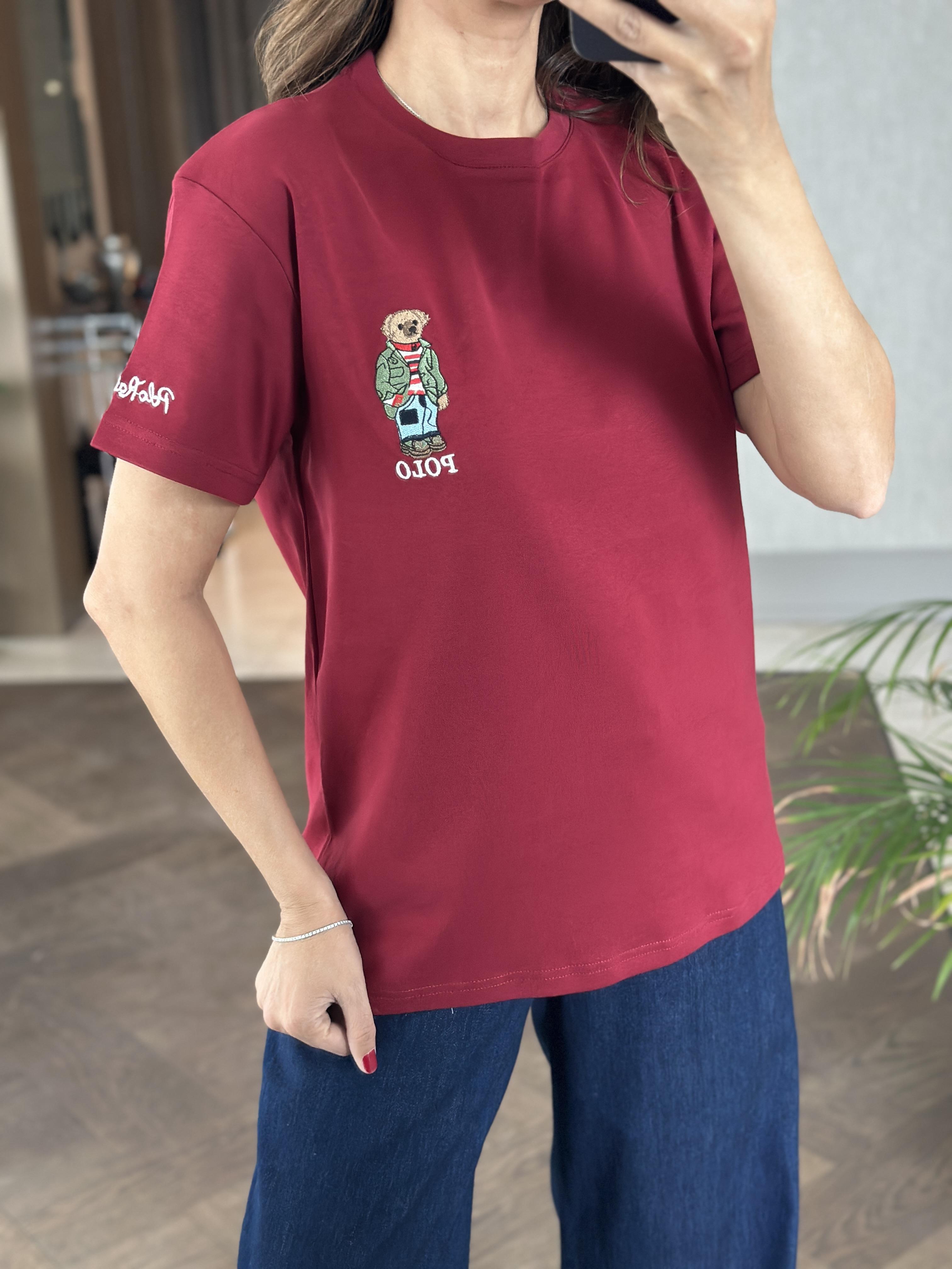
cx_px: 476
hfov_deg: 30.3
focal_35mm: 48
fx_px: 1760
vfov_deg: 39.7
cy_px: 634
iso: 400
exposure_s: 1/45
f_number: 1.78
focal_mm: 6.86
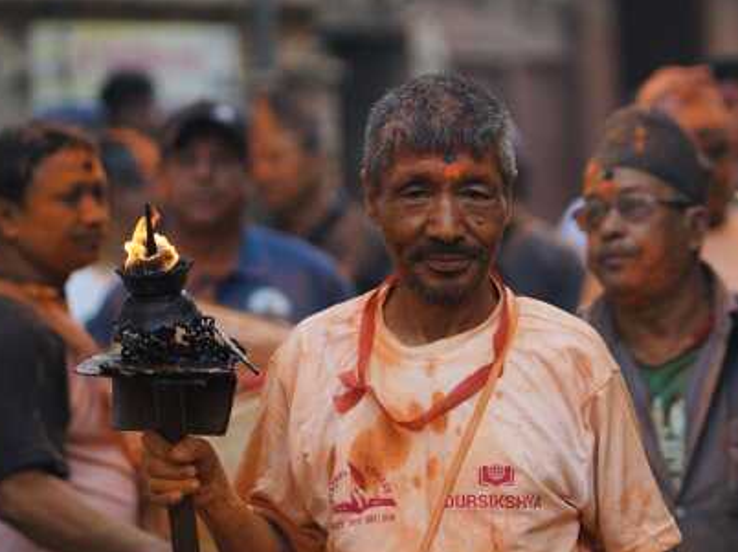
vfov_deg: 12.1
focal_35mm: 122
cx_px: 408
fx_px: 2599
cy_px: 348
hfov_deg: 16.2
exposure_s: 1/1000
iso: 320
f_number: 1.8
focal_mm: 85
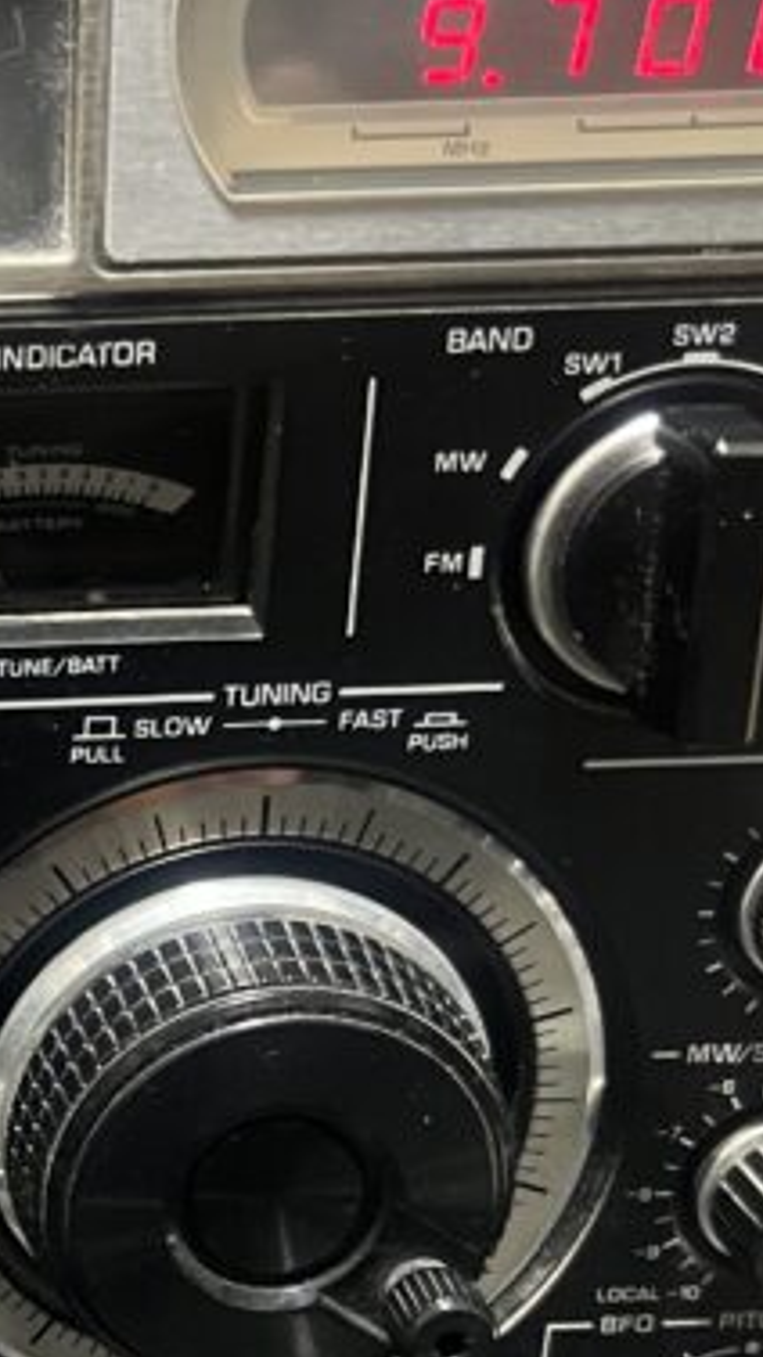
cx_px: -493
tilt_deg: -20.2
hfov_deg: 14.3
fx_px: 2770
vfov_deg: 27.1
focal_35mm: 77
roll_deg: +0.9
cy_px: 1026
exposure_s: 1/33
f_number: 1.5
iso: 500
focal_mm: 5.7
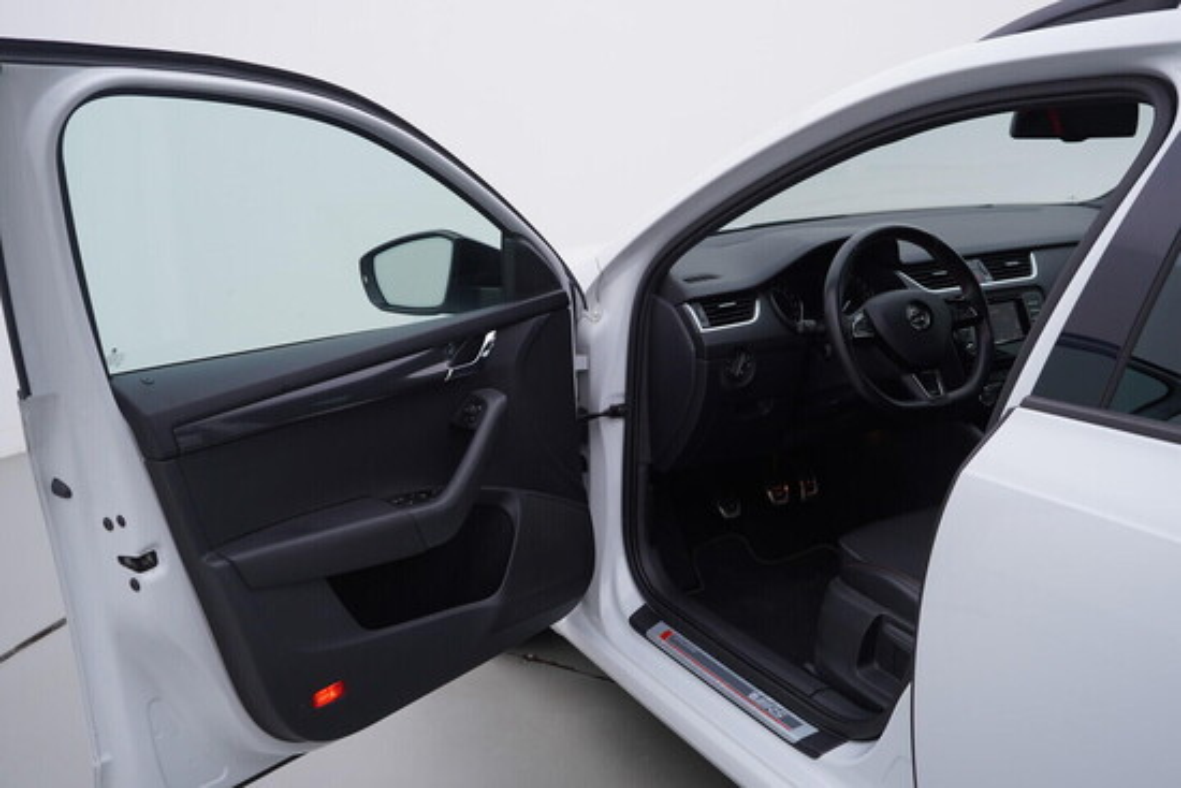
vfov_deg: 36.9
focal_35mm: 36
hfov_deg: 53.1
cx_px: 590
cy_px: 394
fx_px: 1181
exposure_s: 1/80
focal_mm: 24
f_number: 4
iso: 125
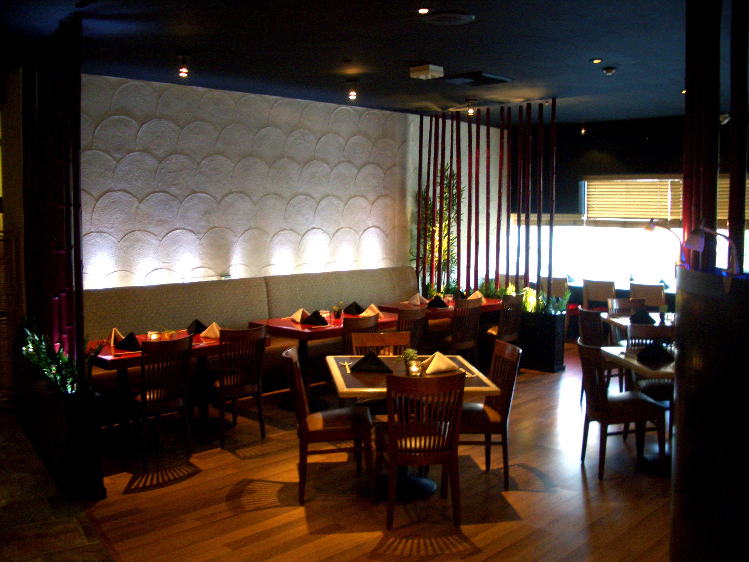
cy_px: 281
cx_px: 374
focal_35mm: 35
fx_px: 757
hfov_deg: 52.6
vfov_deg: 40.7
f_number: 2.6
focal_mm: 5.8
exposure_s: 1/13
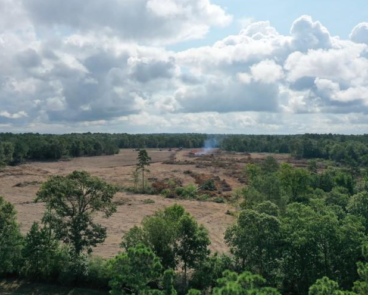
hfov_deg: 52.8
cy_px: 139
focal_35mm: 34
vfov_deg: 43.4
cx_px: 183
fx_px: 370
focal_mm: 10.26
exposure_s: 1/800
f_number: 6.3
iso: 100
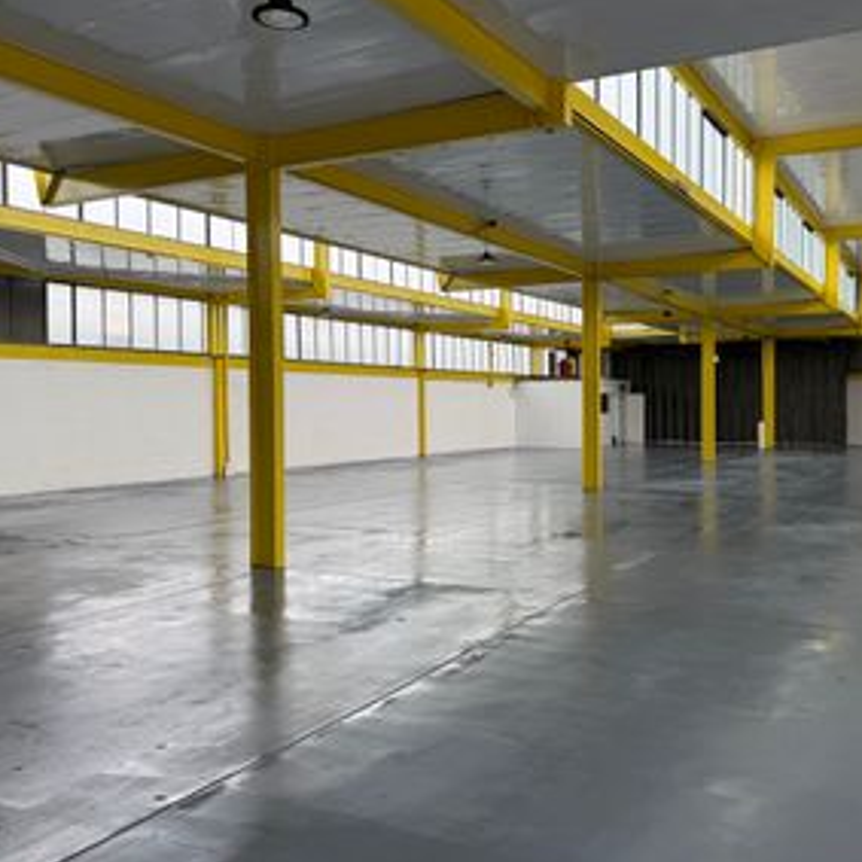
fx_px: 845
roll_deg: +0.3
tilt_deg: +1.9
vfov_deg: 54.0
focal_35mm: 30
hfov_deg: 53.2
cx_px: 557
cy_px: 426
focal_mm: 6.76
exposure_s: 1/138
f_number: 1.78
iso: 50
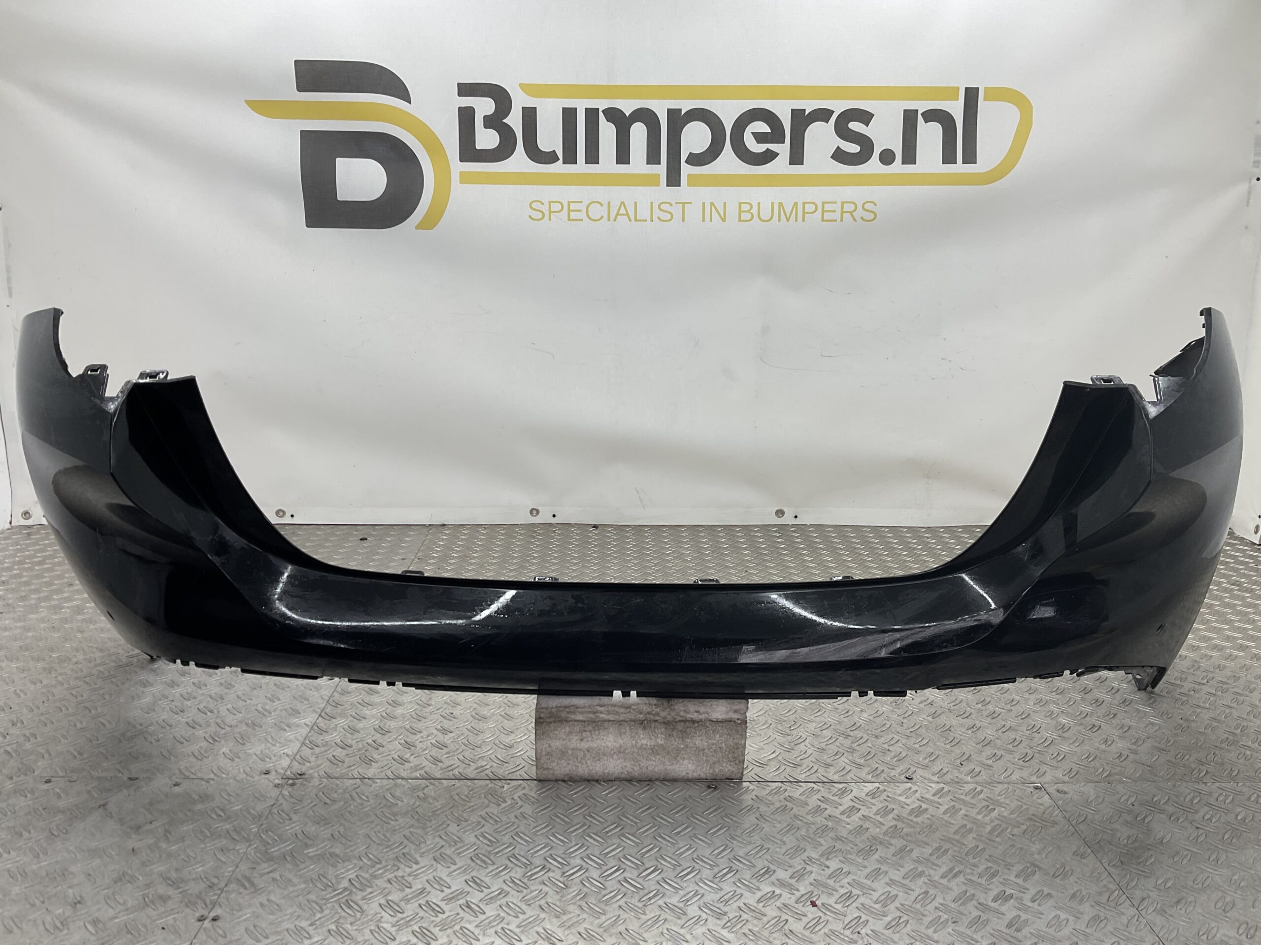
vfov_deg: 48.2
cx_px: 630
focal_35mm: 29
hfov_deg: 61.7
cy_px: 472
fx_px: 1056
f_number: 1.8
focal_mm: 3
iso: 16
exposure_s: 1/100
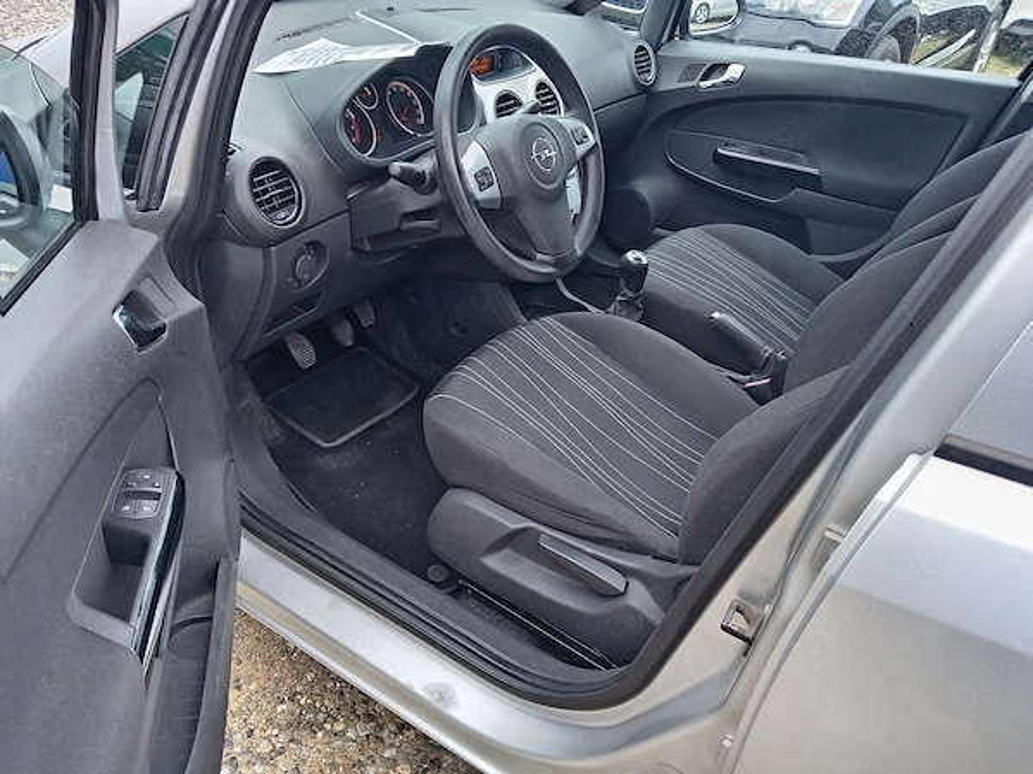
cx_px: 516
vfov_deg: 51.3
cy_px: 387
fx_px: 806
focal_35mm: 27
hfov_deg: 65.3
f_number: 1.8
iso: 179
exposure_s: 1/25
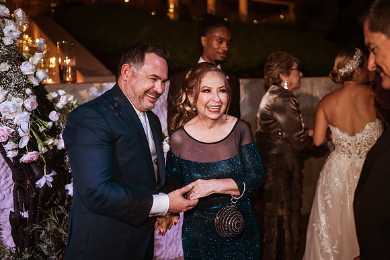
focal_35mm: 35
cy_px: 130
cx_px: 195
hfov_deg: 54.5
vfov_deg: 37.8
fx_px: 379
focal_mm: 35
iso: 1250
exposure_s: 1/160
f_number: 1.8
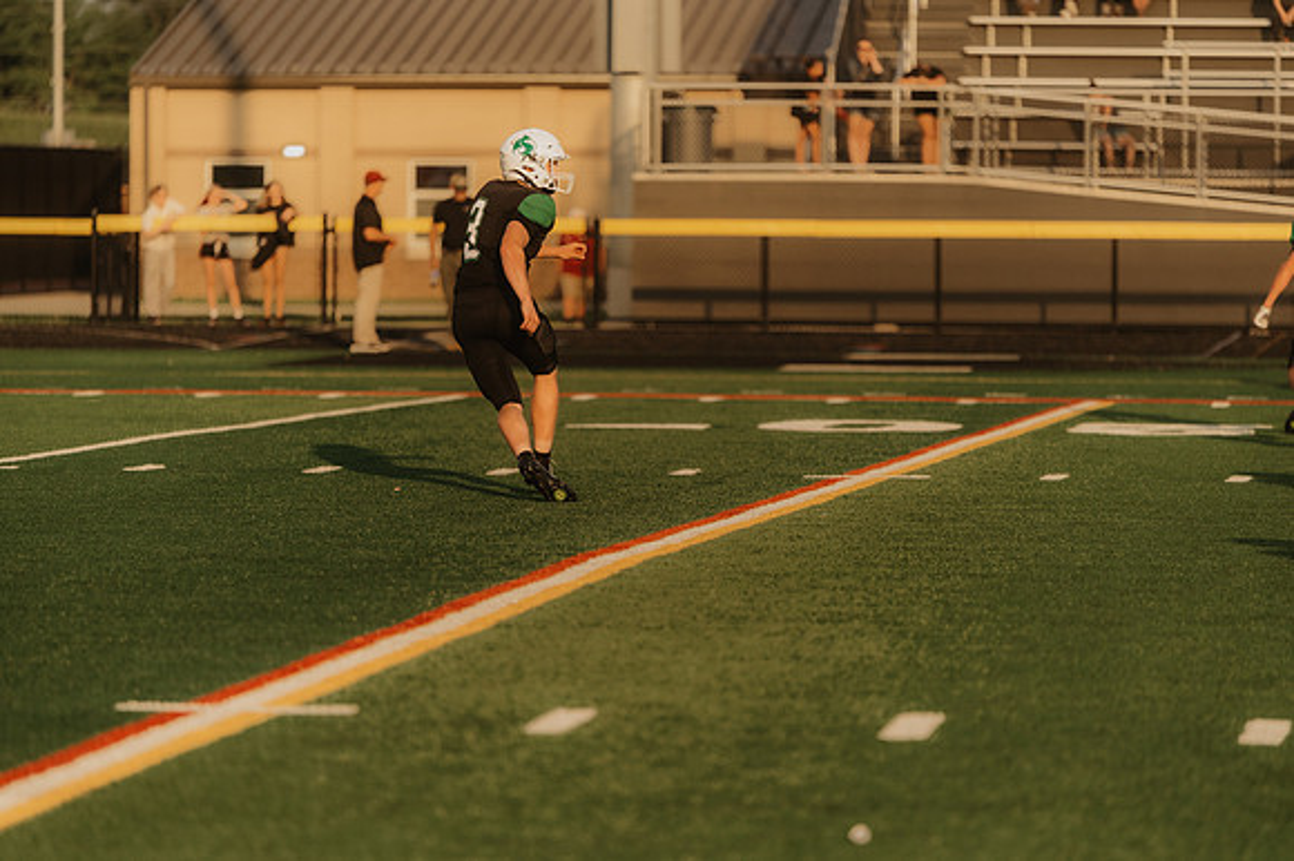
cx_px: 647
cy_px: 430
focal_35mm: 200
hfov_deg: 10.3
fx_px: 7185
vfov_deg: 6.9
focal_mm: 200
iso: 1000
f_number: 2.8
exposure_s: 1/6400
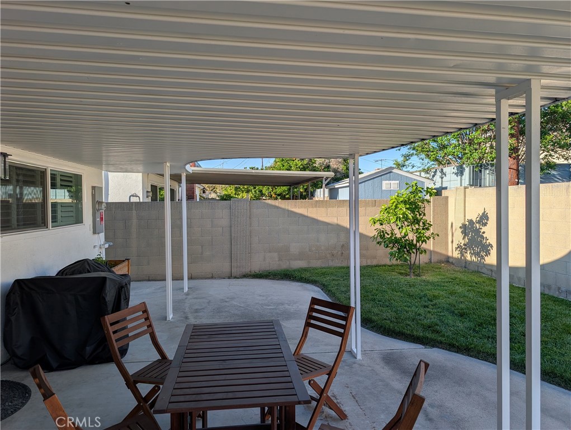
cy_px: 215
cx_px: 286
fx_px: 396
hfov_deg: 71.5
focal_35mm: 24
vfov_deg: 56.9
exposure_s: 1/687
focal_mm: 6.9
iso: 22
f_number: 1.68
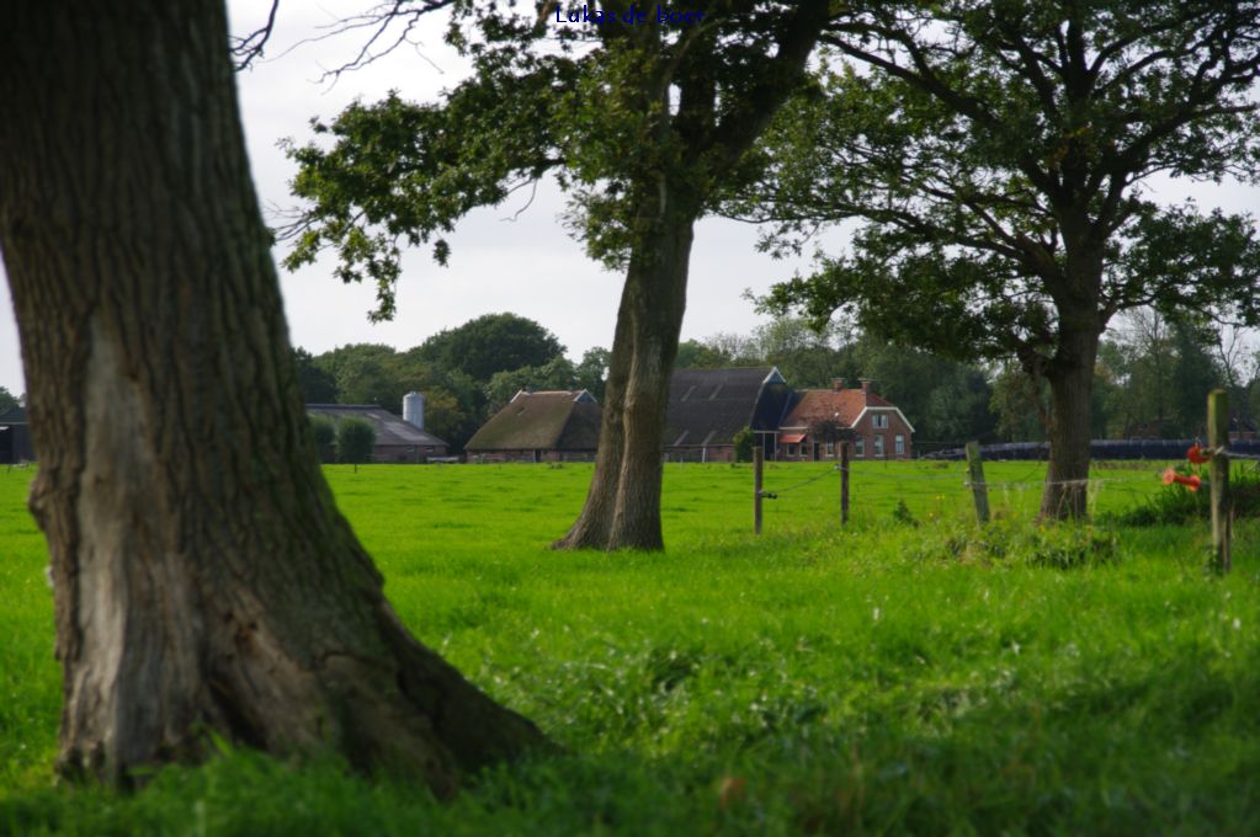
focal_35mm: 140
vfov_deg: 9.8
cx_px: 630
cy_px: 418
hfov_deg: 14.7
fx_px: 4878
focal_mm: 93
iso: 100
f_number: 5.6
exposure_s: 1/200
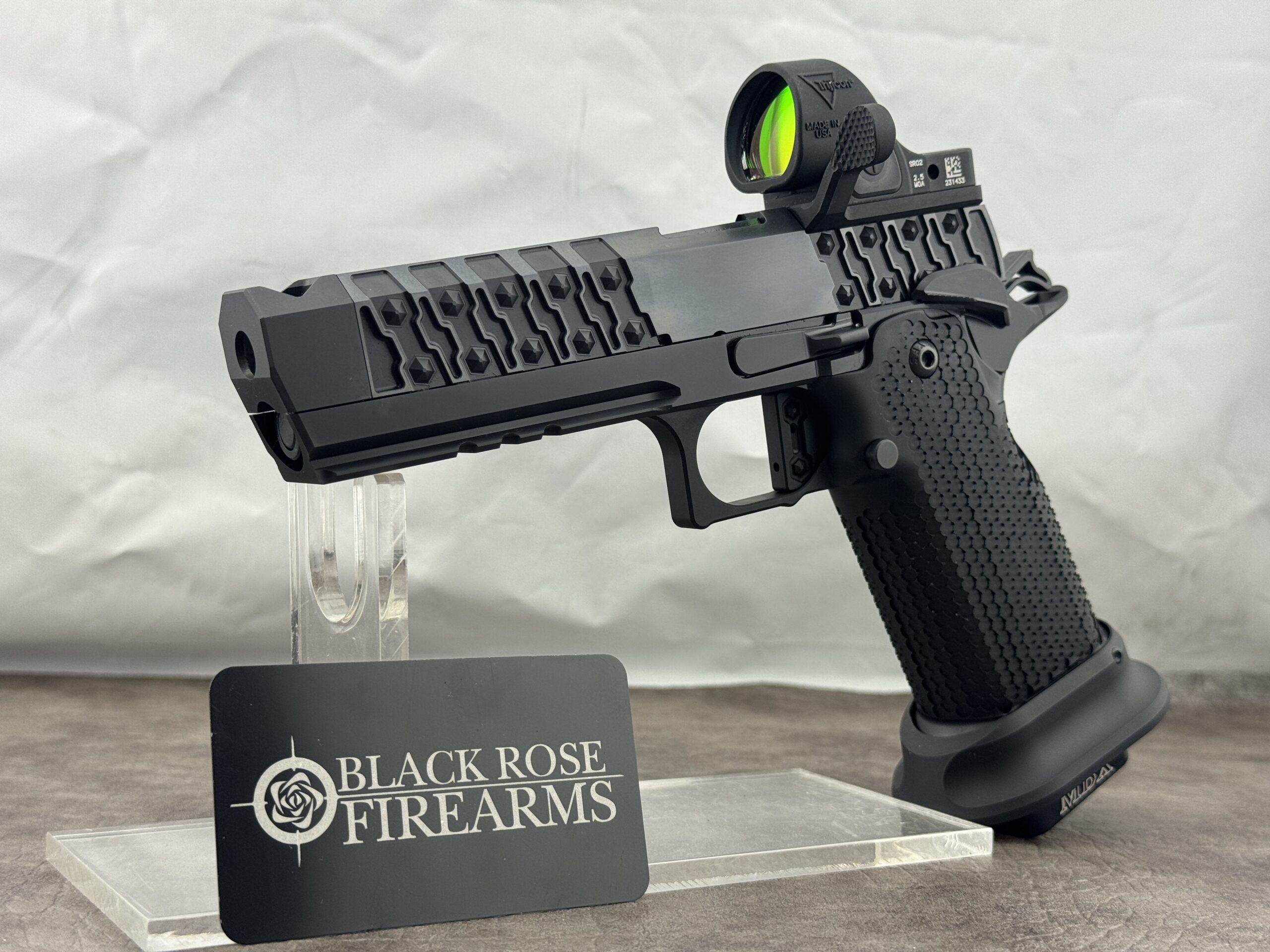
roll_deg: -2.7
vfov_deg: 30.3
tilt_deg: -0.5
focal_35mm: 48
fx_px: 1761
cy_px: 476
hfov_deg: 39.7
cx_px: 635
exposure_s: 1/194
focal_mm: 6.76
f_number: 1.78
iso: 50
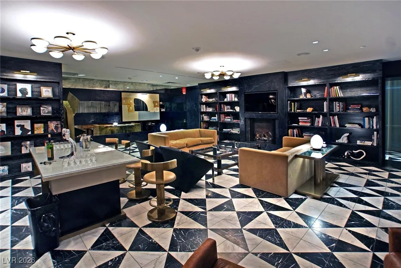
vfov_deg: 72.1
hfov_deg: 95.0
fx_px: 184
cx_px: 200
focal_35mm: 16
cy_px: 134
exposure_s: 1/4
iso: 320
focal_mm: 11
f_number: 4.5
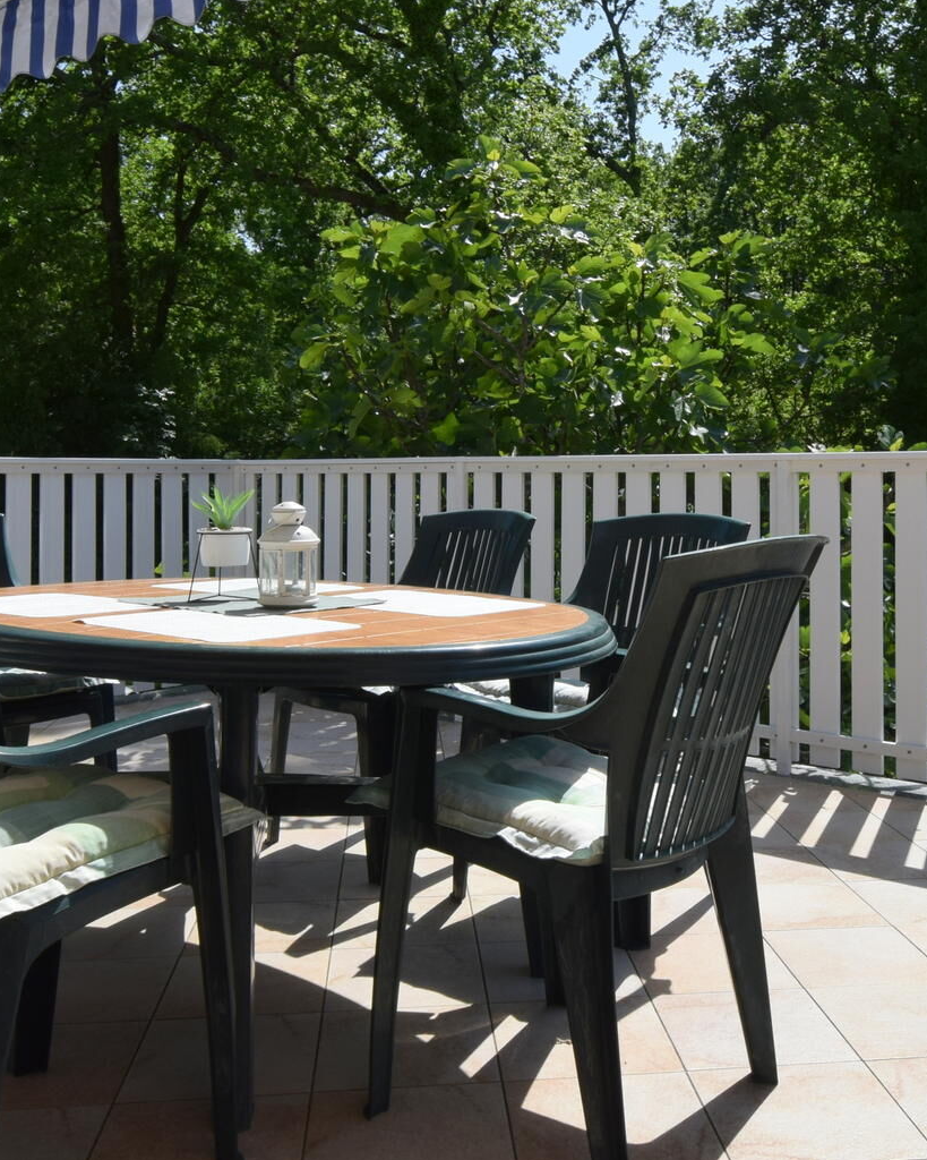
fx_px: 1132
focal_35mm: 33
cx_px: 537
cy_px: 415
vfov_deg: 53.4
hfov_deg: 44.4
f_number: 10
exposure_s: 1/400
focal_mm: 10
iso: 200
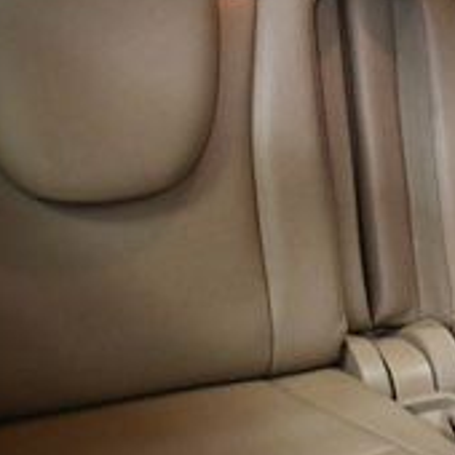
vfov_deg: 13.9
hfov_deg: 13.8
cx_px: 444
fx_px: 1859
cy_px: 107
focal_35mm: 125
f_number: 4
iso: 4500
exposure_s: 1/60
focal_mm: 26
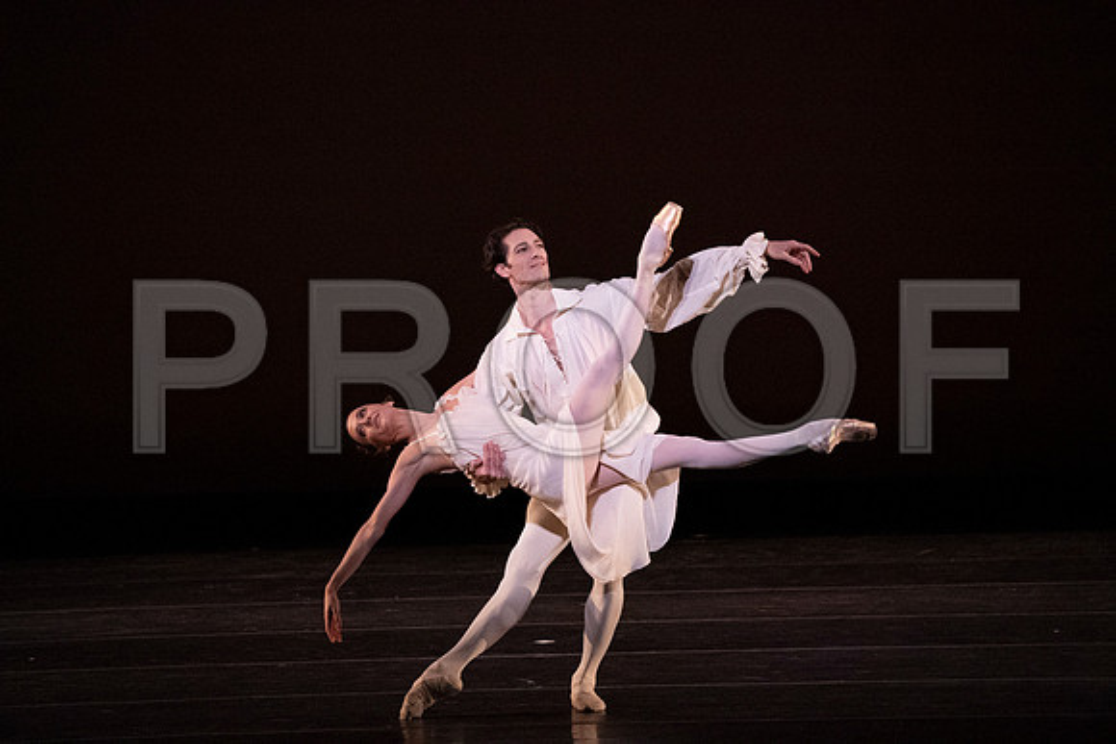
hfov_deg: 5.9
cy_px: 372
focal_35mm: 352
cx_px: 558
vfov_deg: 3.9
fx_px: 10914
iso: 20000
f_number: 7.1
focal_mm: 352
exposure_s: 1/400
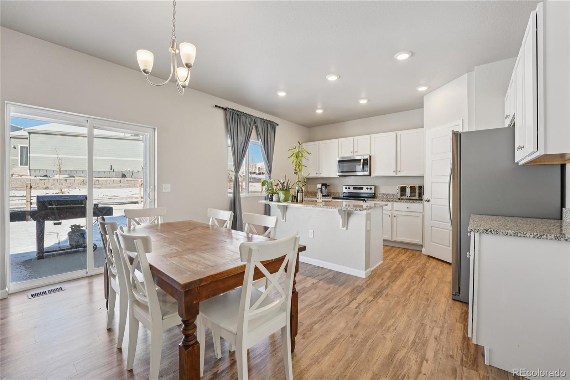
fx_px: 222
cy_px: 190
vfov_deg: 81.2
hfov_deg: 104.3
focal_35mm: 14
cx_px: 285
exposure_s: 1/30
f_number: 8
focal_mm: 14
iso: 250
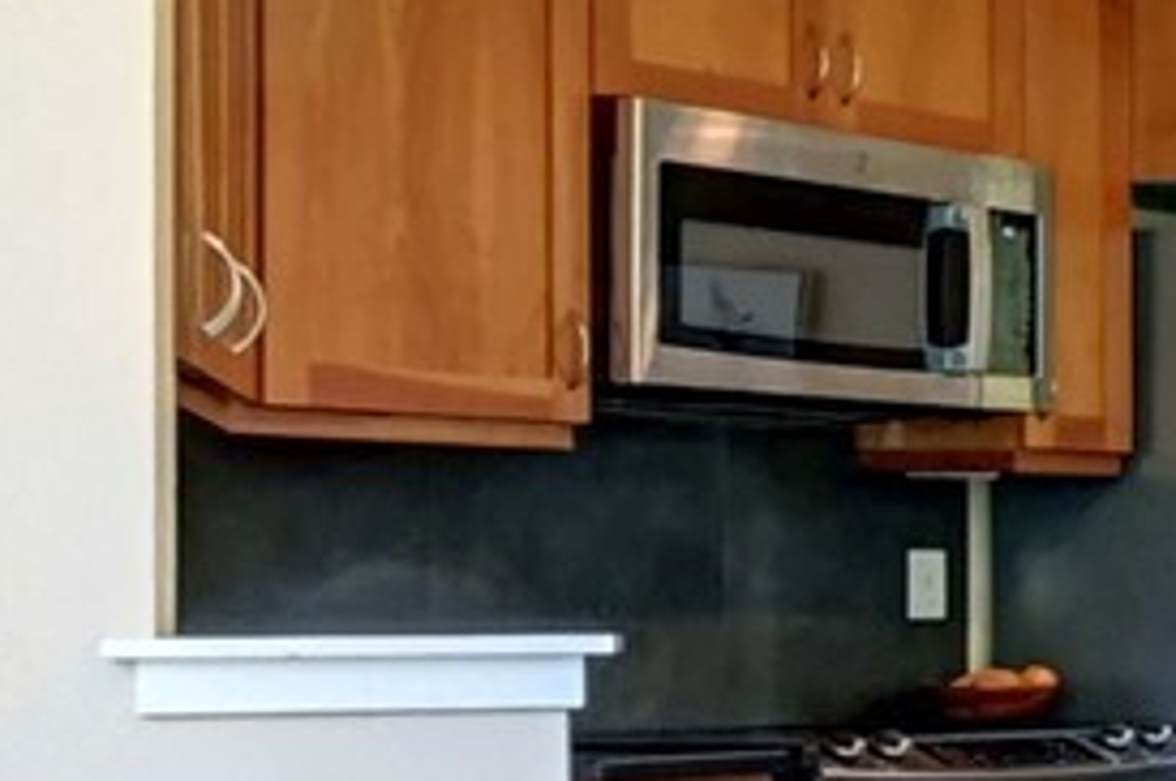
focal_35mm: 93
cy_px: 792
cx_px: 3277
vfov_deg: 14.4
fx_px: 3034
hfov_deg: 12.5
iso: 3200
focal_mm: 10
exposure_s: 1/10
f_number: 11
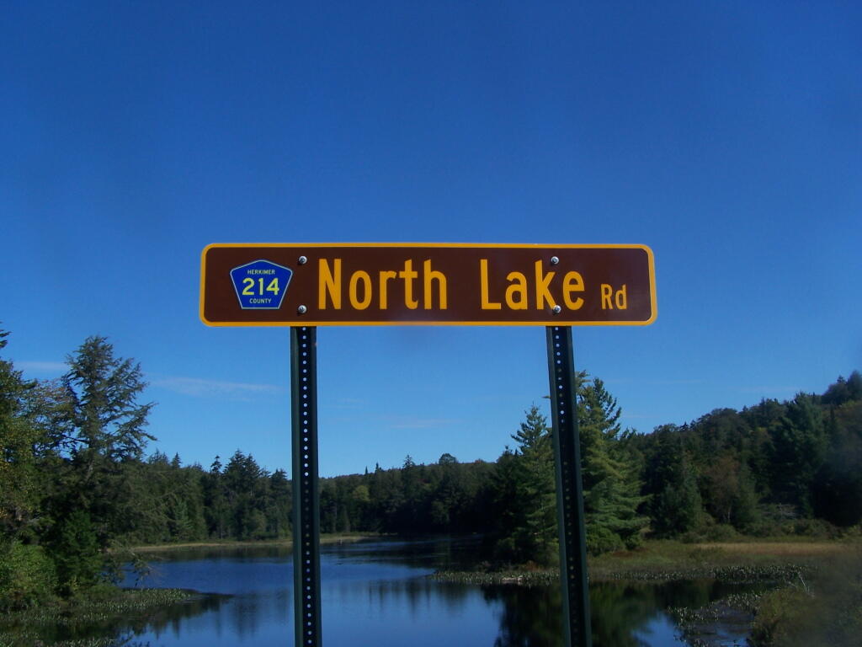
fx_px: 946
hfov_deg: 49.0
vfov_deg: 37.7
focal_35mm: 38
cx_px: 431
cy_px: 324
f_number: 5.6
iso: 80
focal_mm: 6.3
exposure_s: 1/640
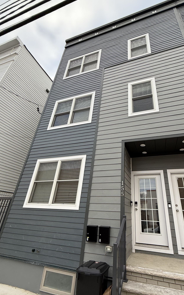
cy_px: 149
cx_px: 113
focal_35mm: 17
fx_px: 136
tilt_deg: +25.4
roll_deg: -1.6
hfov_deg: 67.1
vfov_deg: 94.4
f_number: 2.2
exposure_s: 1/156
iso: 50
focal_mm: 2.22
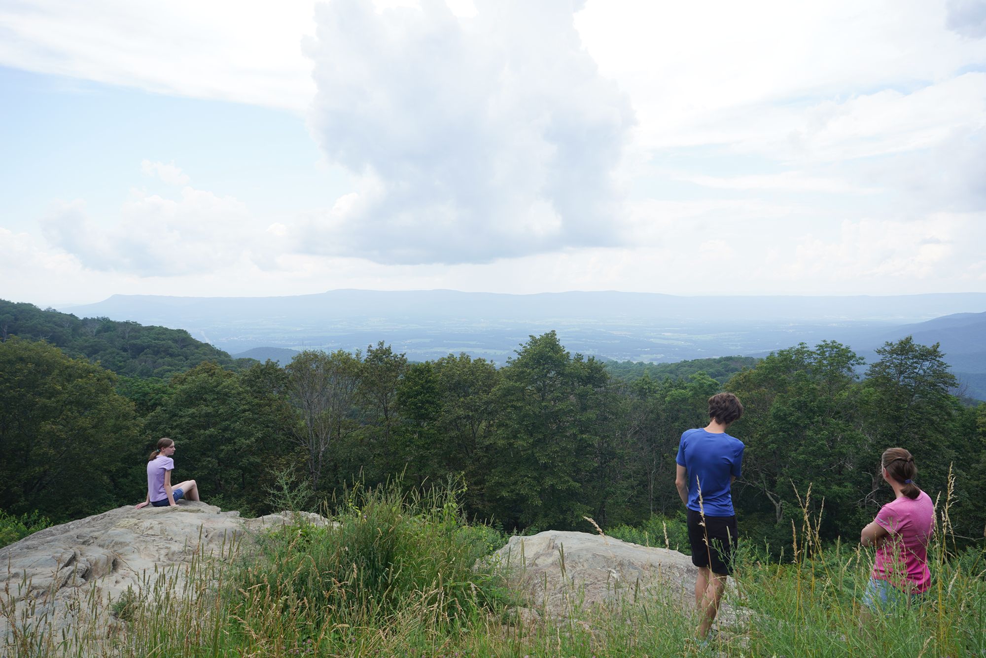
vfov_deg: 53.1
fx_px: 657
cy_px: 329
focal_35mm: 24
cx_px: 493
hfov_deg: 73.7
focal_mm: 24
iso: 100
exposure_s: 1/100
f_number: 8
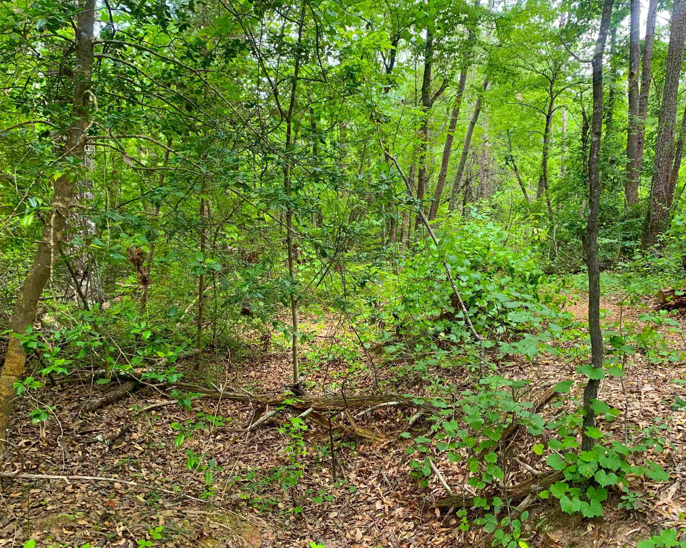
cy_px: 279
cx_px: 364
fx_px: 568
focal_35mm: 28
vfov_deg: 51.5
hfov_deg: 62.2
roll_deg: +0.5
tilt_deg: -14.3
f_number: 1.8
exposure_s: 1/121
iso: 80
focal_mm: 4.25
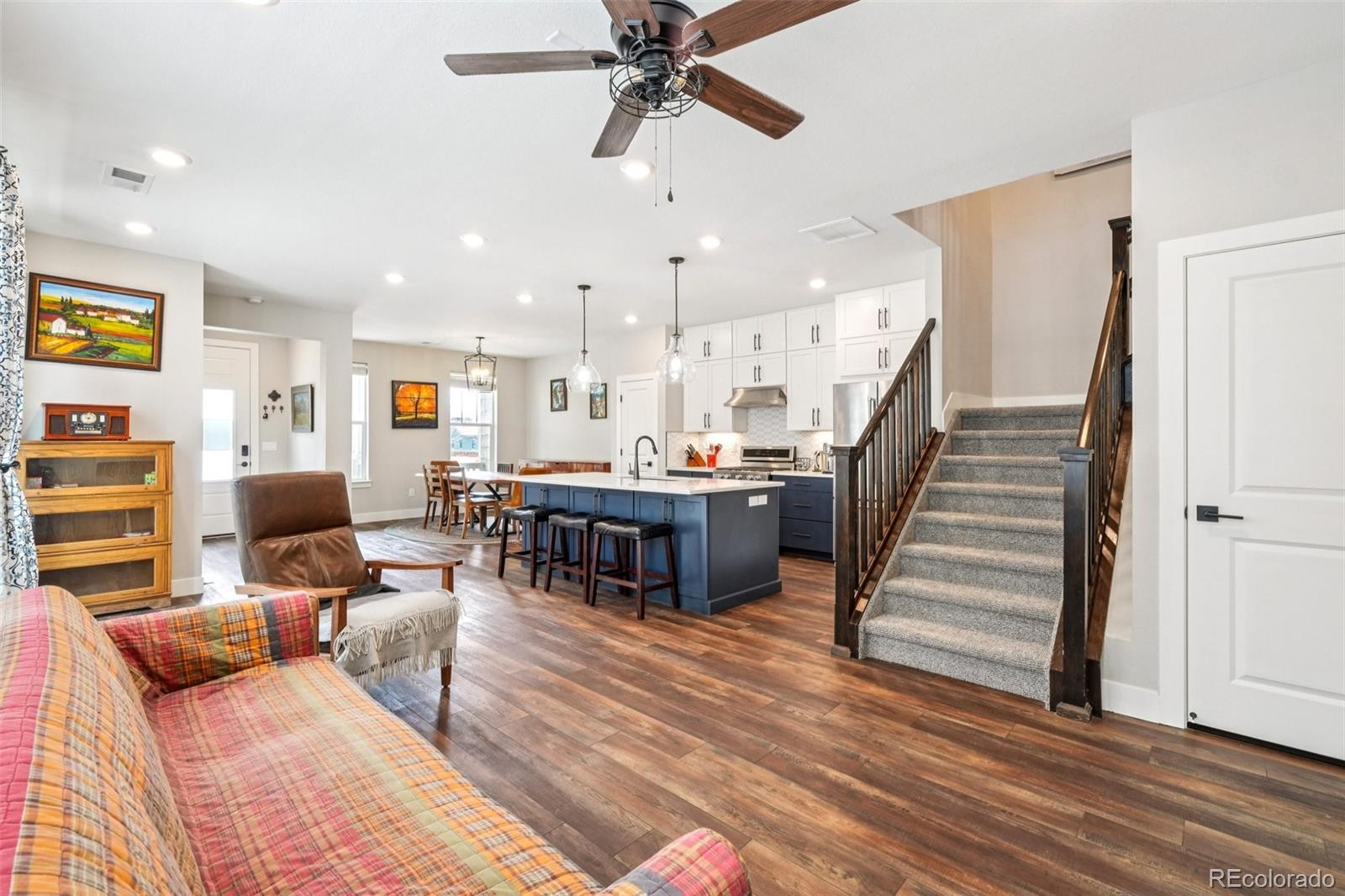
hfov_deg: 100.4
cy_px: 448
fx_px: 560
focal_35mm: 15
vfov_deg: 77.3
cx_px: 672
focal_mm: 10
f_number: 8
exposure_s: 1/5
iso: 800
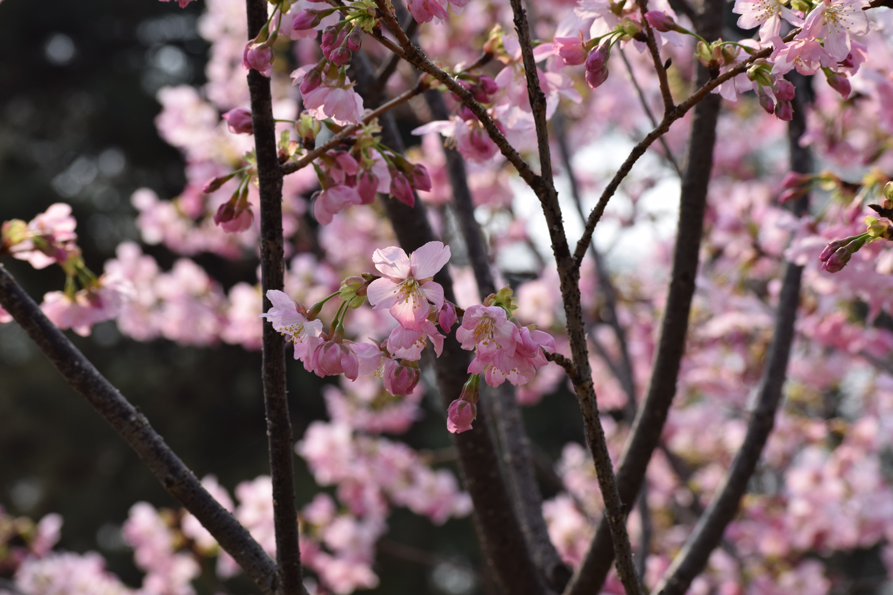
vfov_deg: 13.0
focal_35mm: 105
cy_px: 298
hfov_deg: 19.5
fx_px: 2604
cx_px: 446
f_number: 9
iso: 200
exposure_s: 1/320
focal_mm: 70
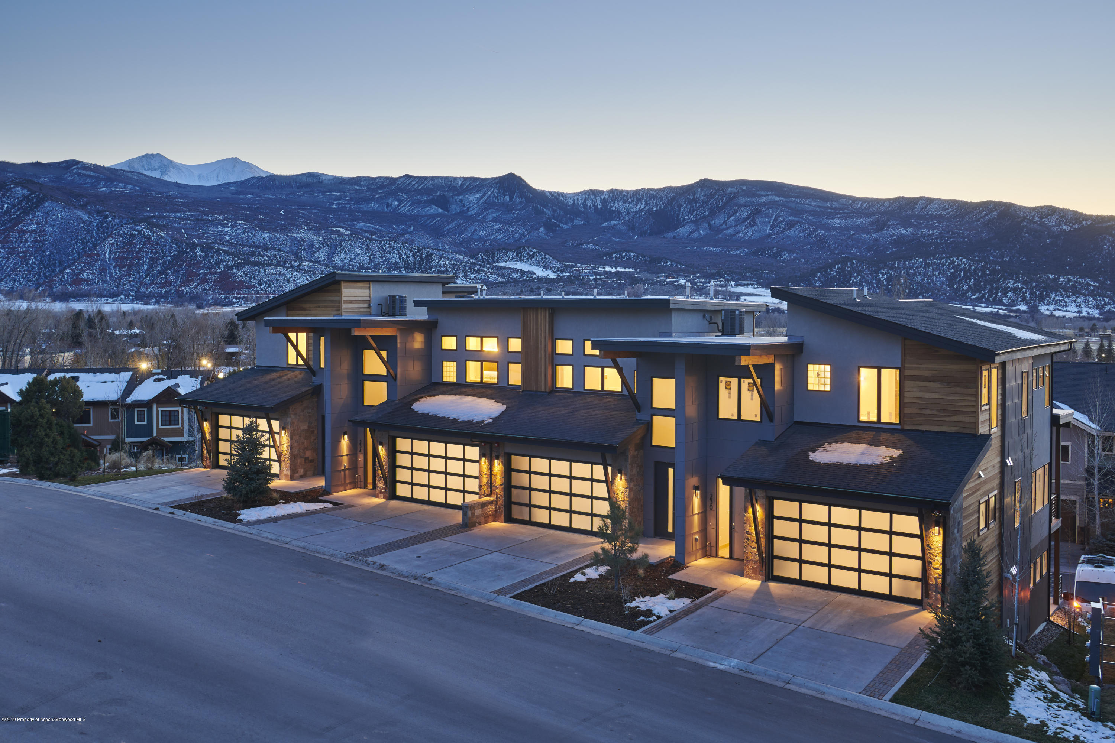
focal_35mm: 34
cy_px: 372
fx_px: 1053
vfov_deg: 38.9
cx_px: 558
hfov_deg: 55.8
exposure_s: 2.5
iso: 100
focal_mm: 34
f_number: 9
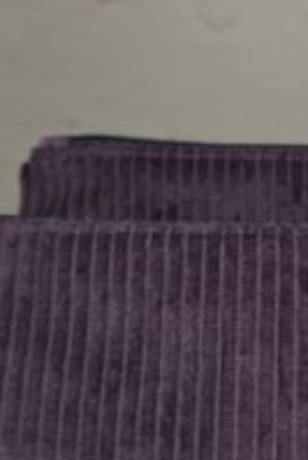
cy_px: 339
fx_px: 1025
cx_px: 285
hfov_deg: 16.8
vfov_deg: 25.1
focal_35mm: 80
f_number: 1.6
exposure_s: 1/100
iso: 125
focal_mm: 6.06
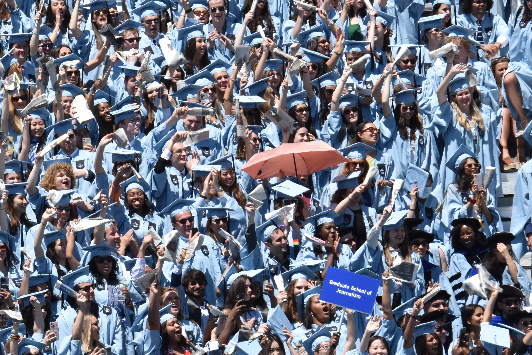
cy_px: 213
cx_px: 193
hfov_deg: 3.9
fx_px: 7892
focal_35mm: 534
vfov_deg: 2.6
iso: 400
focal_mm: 230
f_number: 16
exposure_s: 1/320
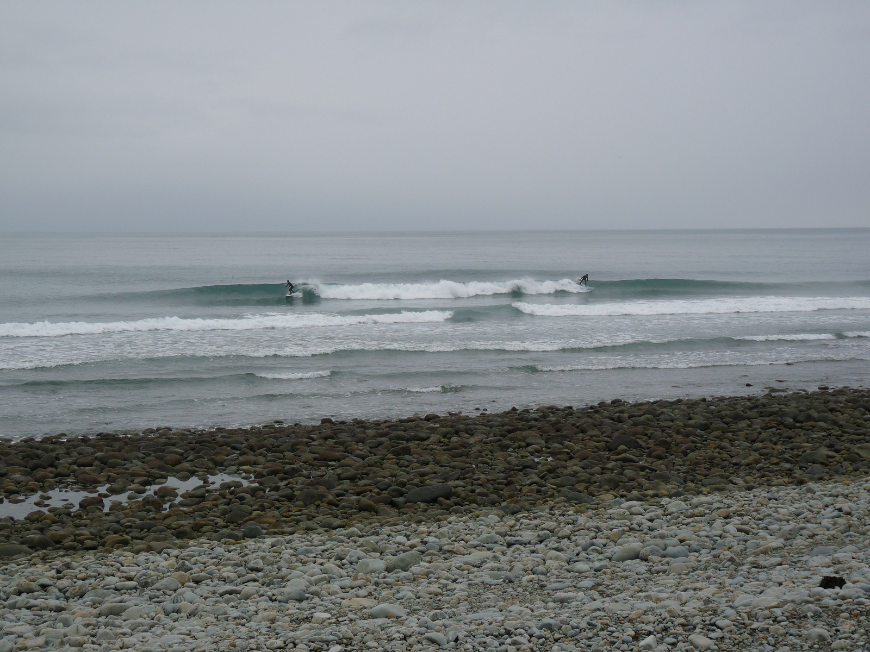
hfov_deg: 30.7
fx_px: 1583
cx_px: 435
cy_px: 326
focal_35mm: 63
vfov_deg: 23.3
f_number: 4
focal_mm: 11.1
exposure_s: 1/500
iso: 100
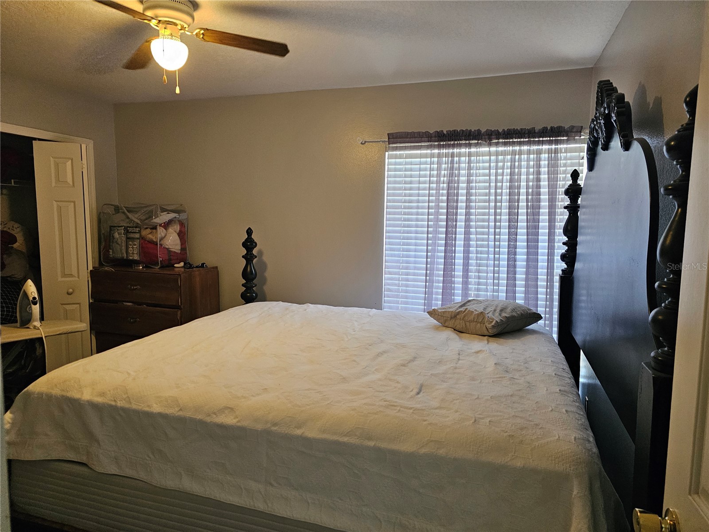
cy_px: 266
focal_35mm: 23
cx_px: 354
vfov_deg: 58.9
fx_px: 471
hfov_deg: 73.9
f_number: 1.7
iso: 800
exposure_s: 1/120
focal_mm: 6.3
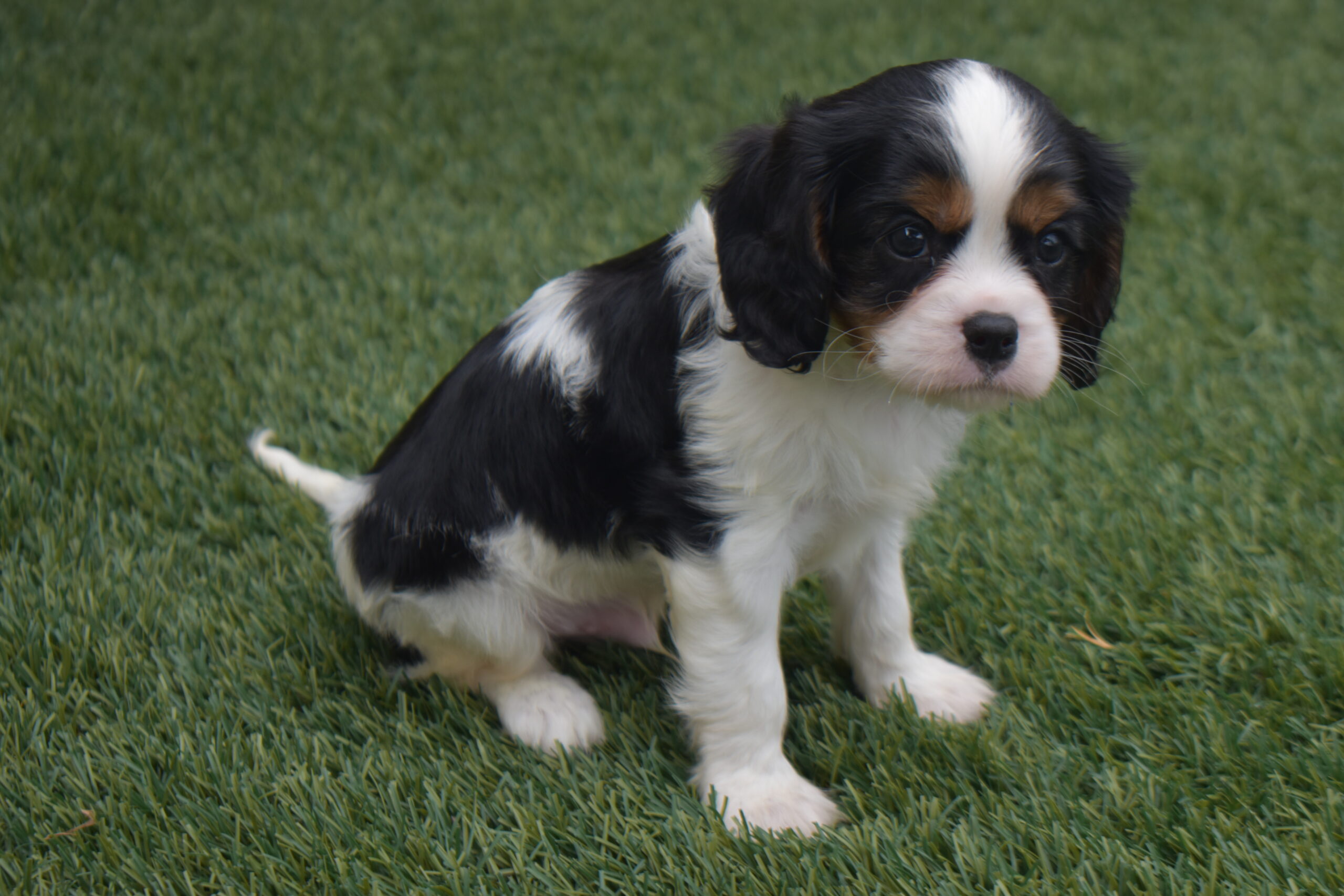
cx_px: 672
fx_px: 3080
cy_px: 448
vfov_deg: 16.6
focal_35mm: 82
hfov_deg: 24.6
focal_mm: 55
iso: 200
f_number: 5.6
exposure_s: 1/320
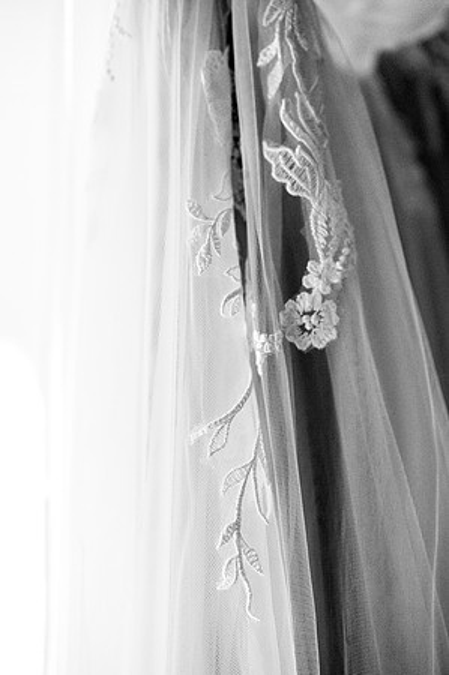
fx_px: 1969
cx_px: 224
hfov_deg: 13.0
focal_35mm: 105
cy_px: 338
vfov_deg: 19.5
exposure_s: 1/1000
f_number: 4
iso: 2000
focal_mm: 105
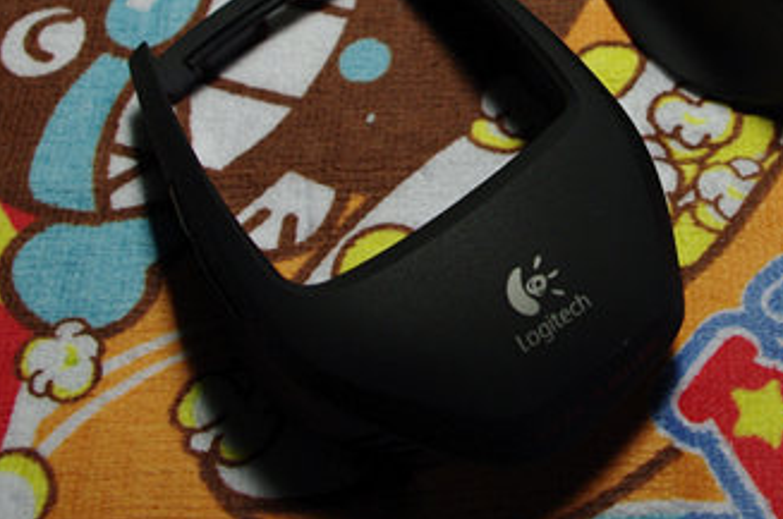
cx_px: 608
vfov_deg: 20.0
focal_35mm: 66
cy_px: 16
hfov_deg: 29.9
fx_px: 1433
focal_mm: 18
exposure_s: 1/50
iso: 800
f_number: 5
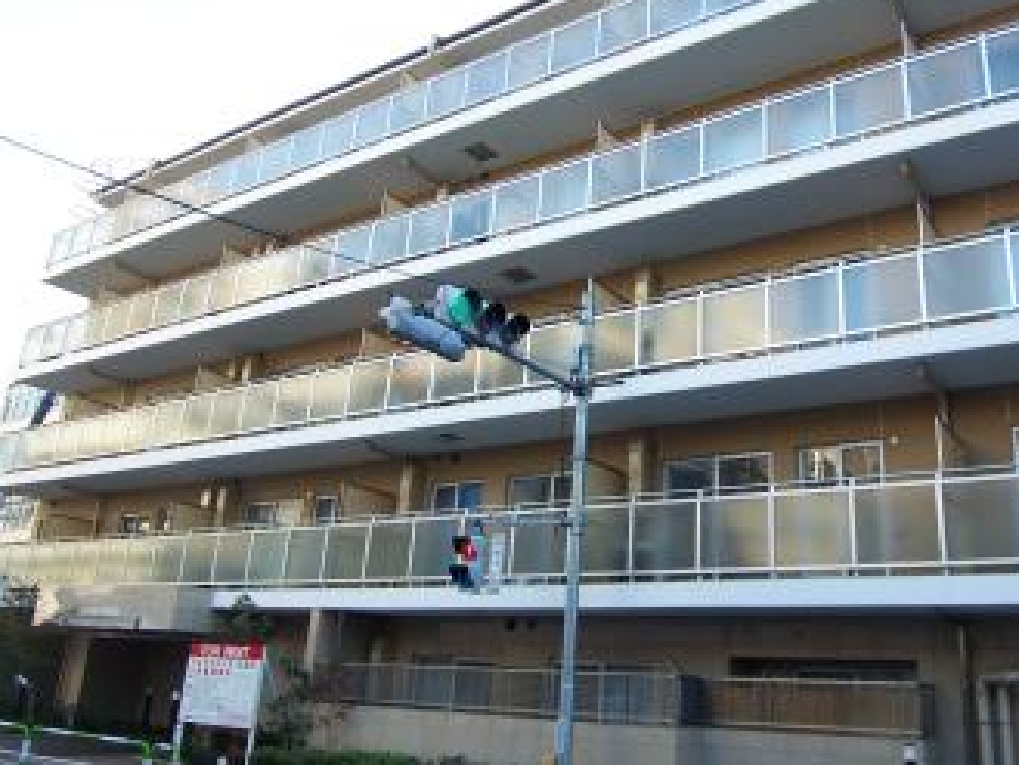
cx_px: 632
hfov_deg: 57.7
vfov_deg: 45.4
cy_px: 348
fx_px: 913
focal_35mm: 31
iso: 64
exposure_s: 1/125
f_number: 2.8
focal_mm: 3.8
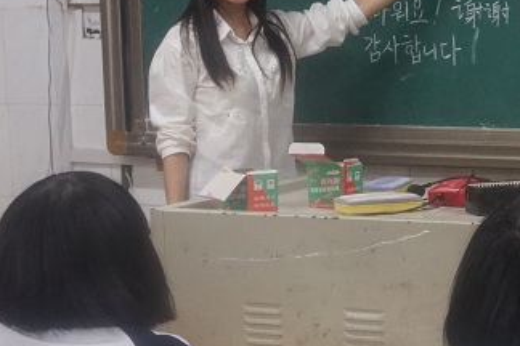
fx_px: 1603
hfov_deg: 17.9
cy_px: 201
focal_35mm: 111
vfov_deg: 12.3
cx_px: 542
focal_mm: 24
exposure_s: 1/50
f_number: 4.5
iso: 1250
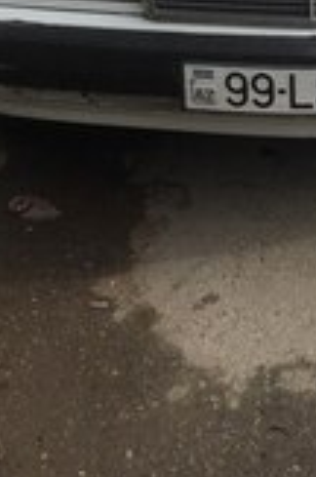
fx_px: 1216
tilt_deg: -14.2
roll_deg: +1.1
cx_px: 296
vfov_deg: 20.7
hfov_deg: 14.6
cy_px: -94
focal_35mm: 92
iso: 32
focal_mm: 4.15
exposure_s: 1/1276
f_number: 2.2
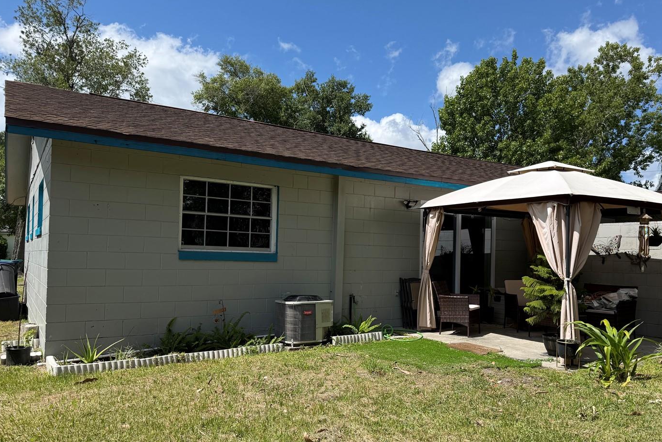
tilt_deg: +1.9
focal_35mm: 29
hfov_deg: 63.4
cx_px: 379
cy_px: 246
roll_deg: -1.4
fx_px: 533
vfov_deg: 44.9
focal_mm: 6.76
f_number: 1.78
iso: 100
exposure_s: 1/4975
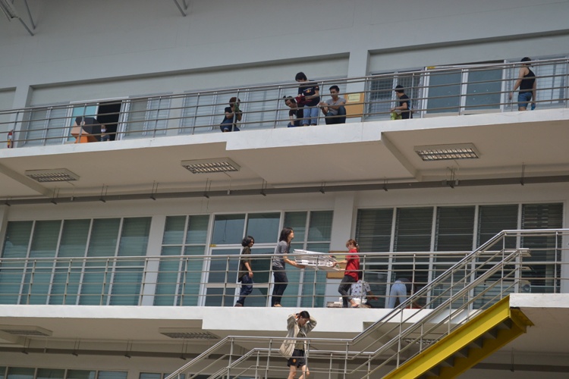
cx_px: 284
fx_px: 1043
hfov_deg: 30.5
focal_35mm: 66
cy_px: 190
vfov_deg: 20.6
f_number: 5.3
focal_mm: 44
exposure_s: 1/1600
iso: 400
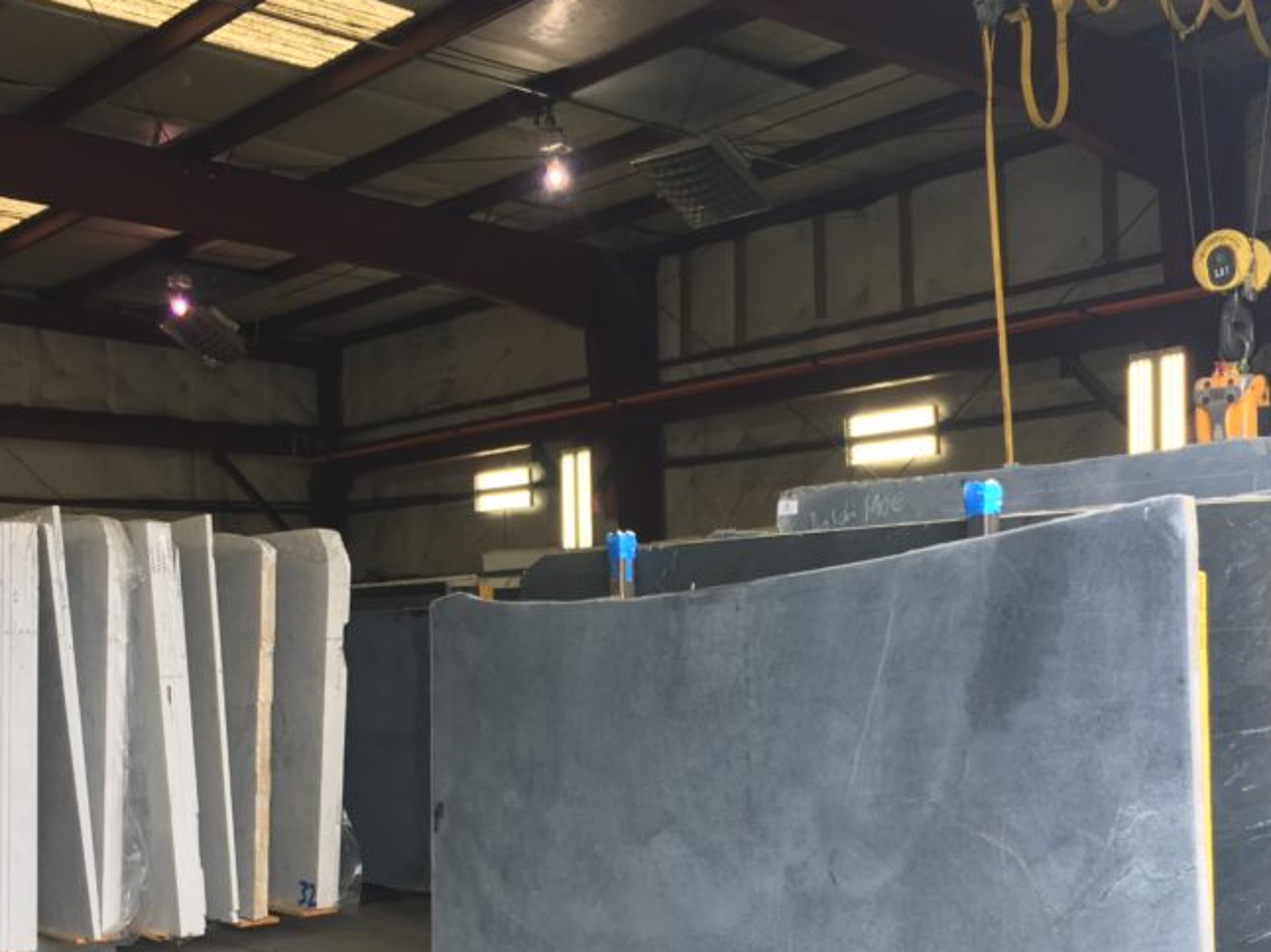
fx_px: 1688
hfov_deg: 41.2
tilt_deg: -2.5
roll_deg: +1.8
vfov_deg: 31.0
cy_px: 712
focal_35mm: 46
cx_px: 610
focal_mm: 4.15
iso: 25
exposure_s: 1/120
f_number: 2.2
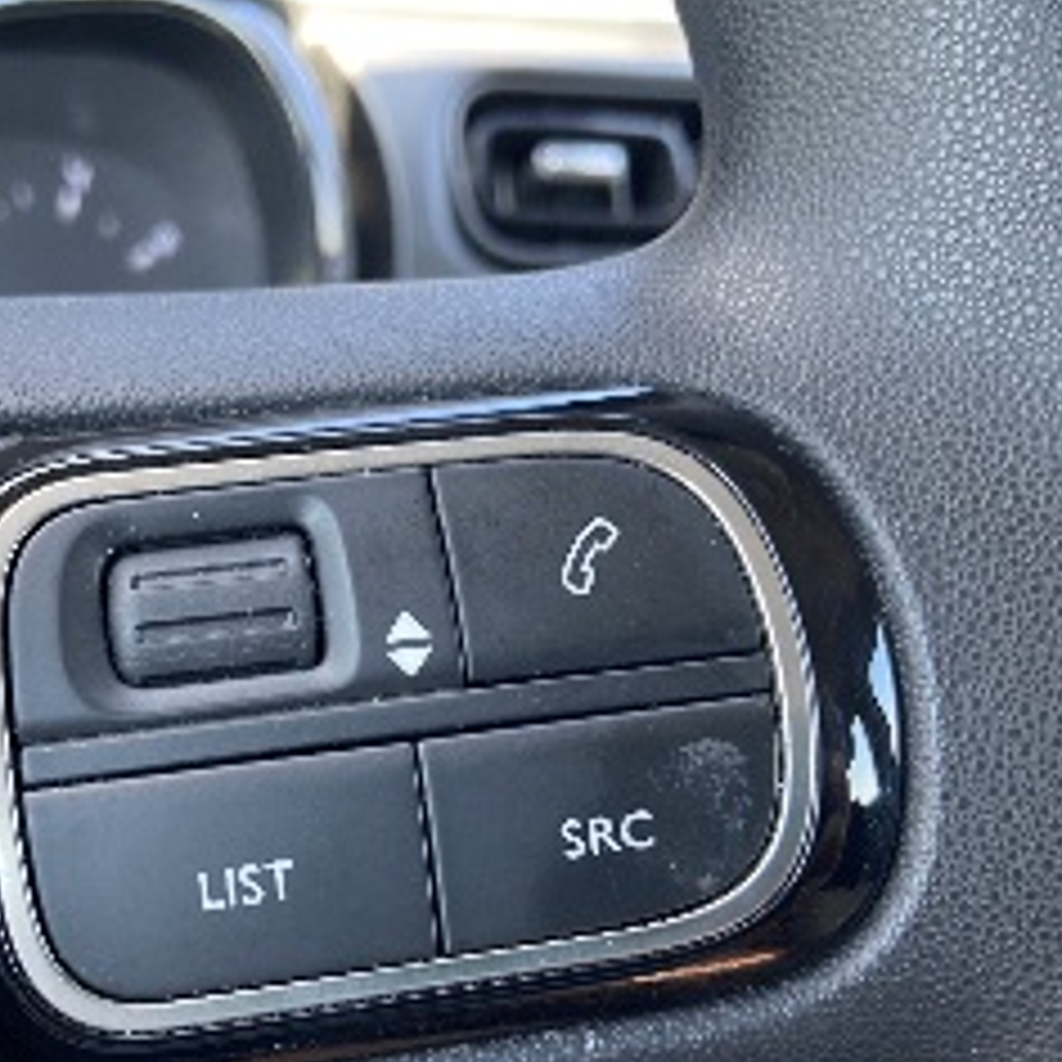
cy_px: 634
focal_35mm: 39
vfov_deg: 42.6
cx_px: 369
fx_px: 1354
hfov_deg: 42.4
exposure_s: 1/92
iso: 125
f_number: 1.8
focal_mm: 4.25
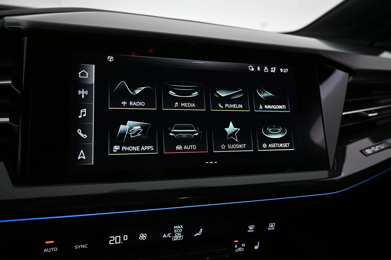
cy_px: 130
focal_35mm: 24
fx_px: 261
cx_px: 196
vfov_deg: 53.1
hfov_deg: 73.7
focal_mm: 16
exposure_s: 1/250
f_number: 3.5
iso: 4000
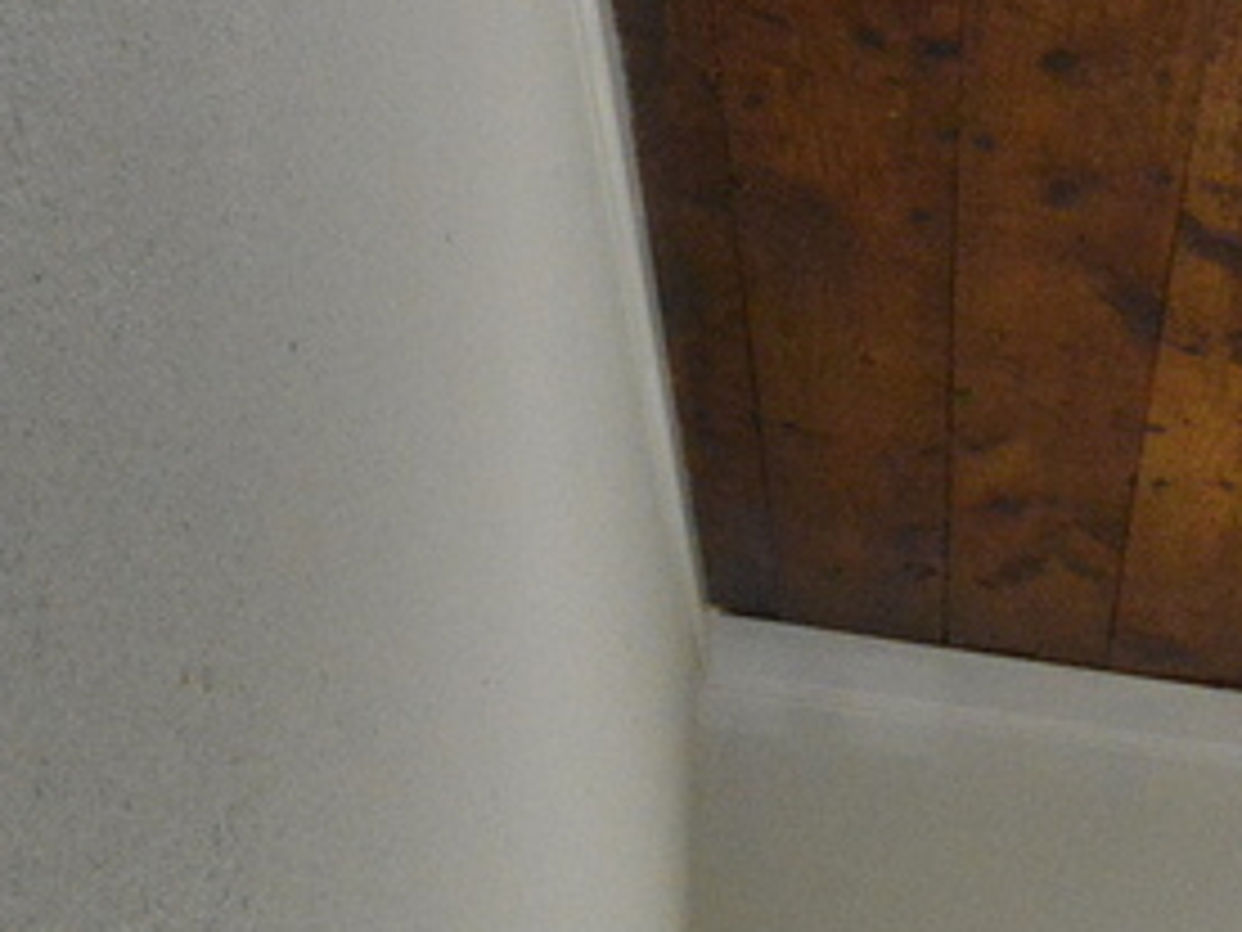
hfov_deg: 20.2
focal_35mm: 79
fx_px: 2834
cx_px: 1998
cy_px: 1869
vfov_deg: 15.1
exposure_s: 1/60
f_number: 11
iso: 6400
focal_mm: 14
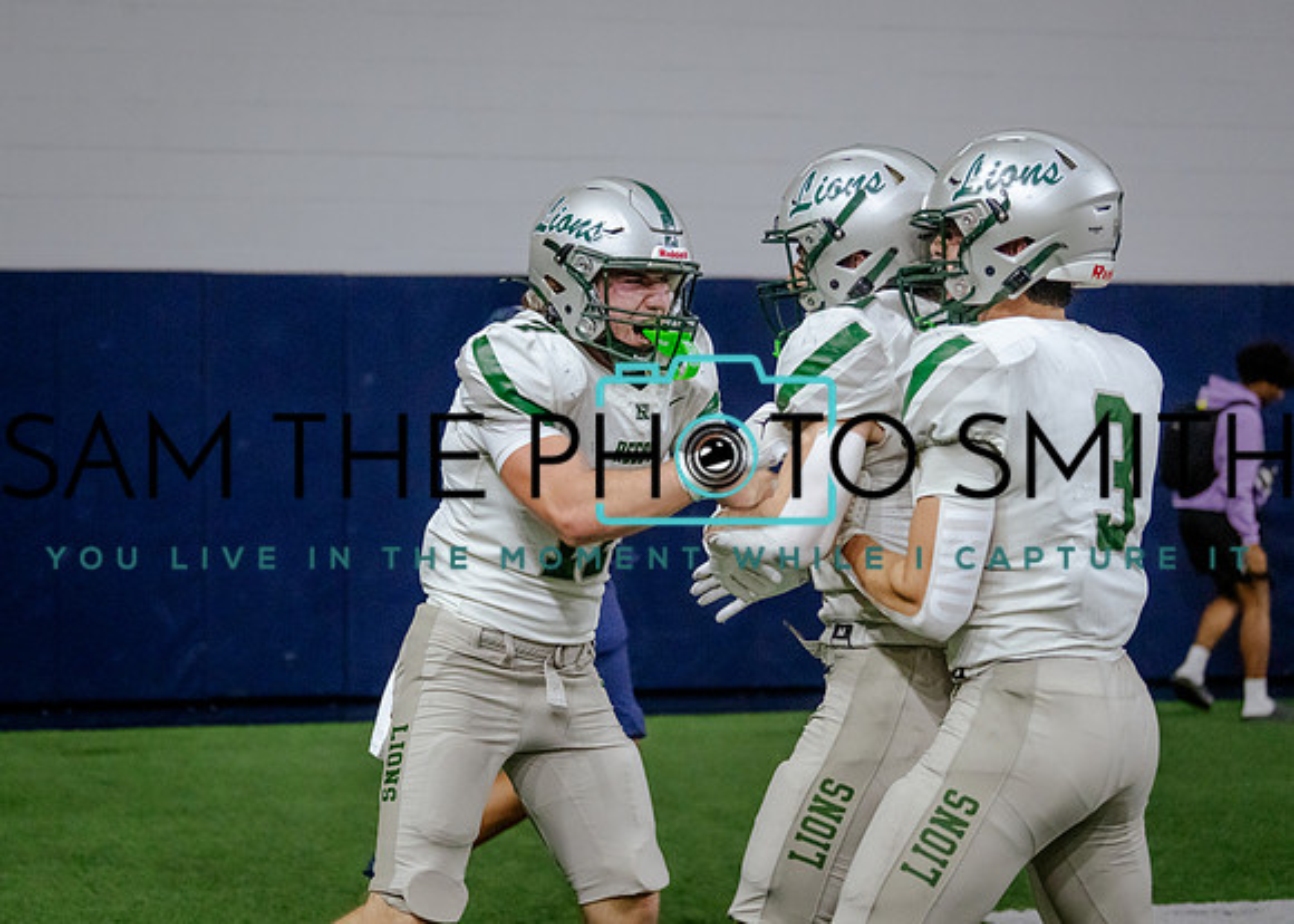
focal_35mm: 89
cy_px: 407
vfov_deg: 16.1
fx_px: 3267
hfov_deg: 22.3
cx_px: 474
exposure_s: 1/1250
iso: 3200
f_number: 2.8
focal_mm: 70
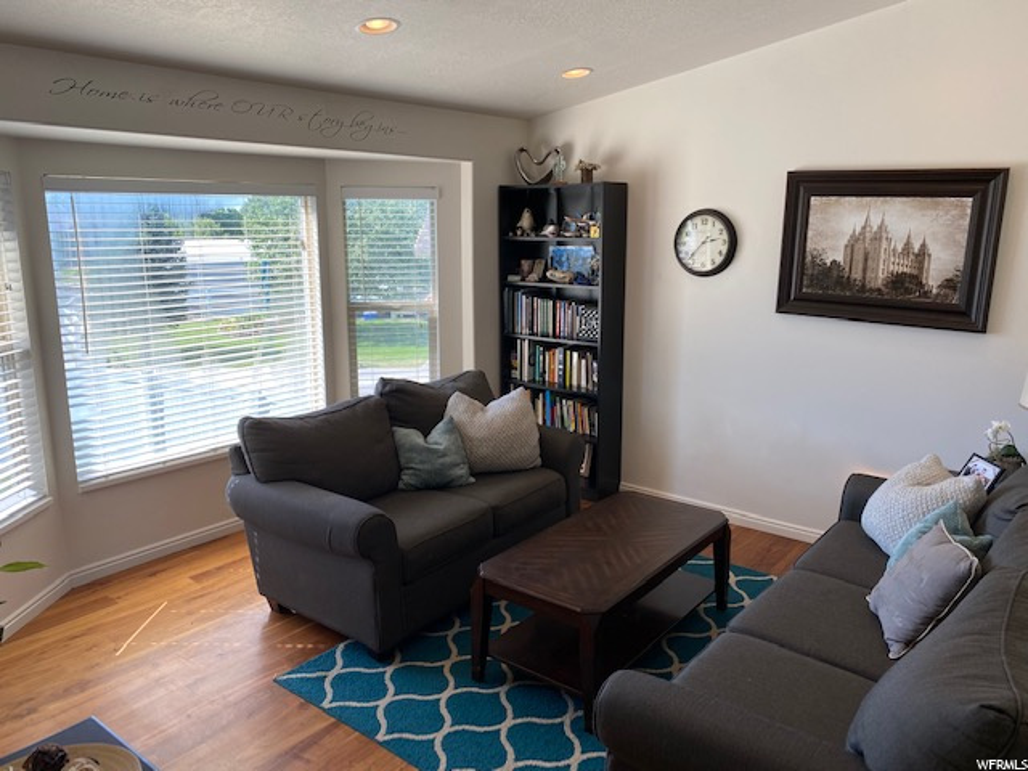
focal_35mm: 26
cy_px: 386
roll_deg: +0.6
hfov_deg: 67.3
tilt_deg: -11.7
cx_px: 514
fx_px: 772
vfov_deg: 53.1
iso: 32
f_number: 1.8
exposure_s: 1/209
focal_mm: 4.25
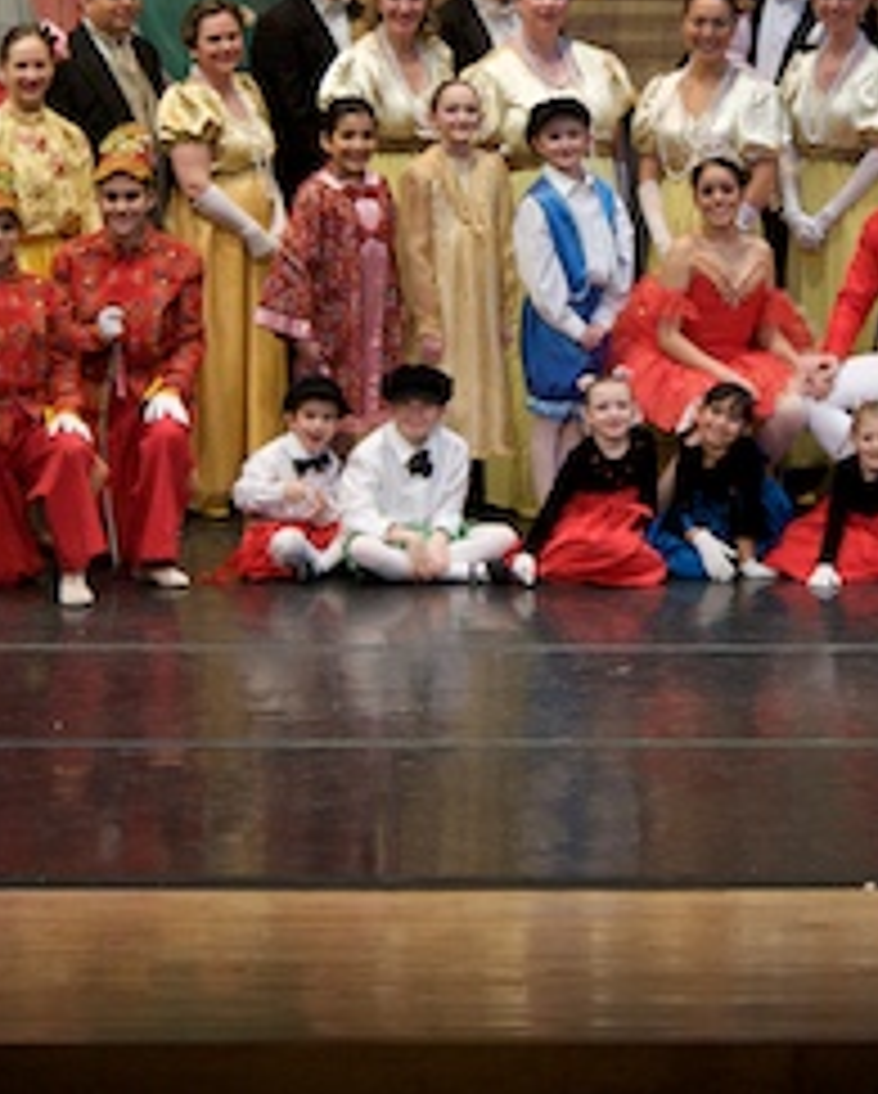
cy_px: 155
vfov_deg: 5.8
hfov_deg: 4.7
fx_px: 10796
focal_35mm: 333
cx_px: 756
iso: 2000
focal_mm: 135
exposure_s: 1/400
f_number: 5.6
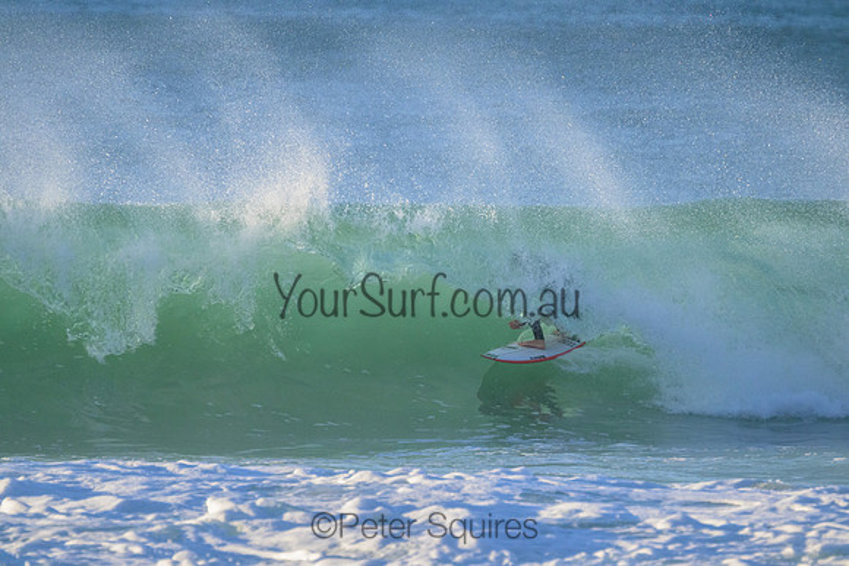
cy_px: 283
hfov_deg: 3.0
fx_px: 16040
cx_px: 424
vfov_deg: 2.0
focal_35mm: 680
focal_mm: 680
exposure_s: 1/2000
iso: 4500
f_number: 11
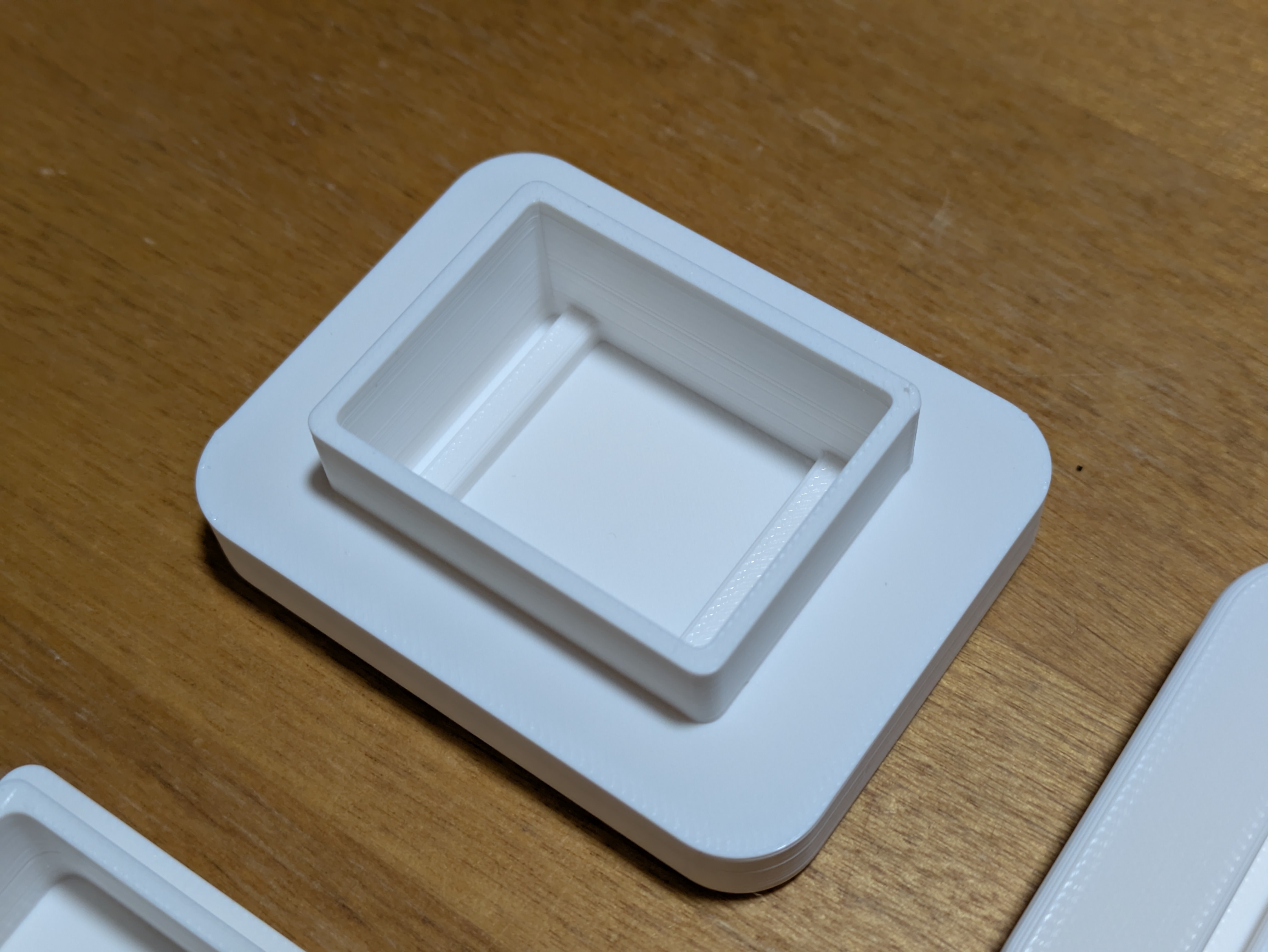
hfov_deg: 37.5
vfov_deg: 28.6
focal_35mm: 51
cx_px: 634
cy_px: 476
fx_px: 1869
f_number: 1.89
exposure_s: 1/60
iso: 171
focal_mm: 5.43
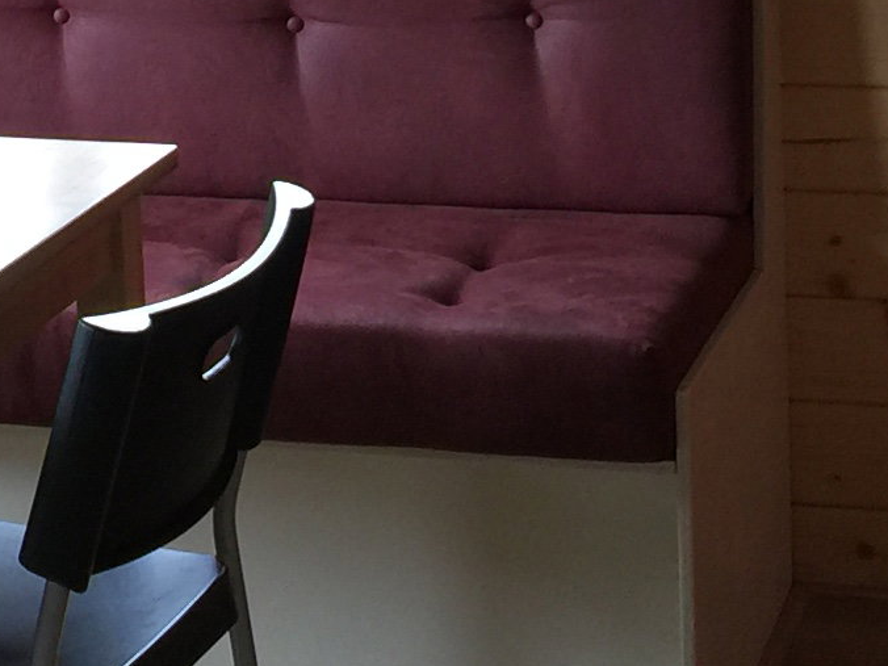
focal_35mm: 140
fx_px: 3591
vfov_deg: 10.4
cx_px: 172
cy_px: -192
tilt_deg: -6.9
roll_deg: +2.7
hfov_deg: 14.0
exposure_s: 1/33
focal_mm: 4.15
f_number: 2.2
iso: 40
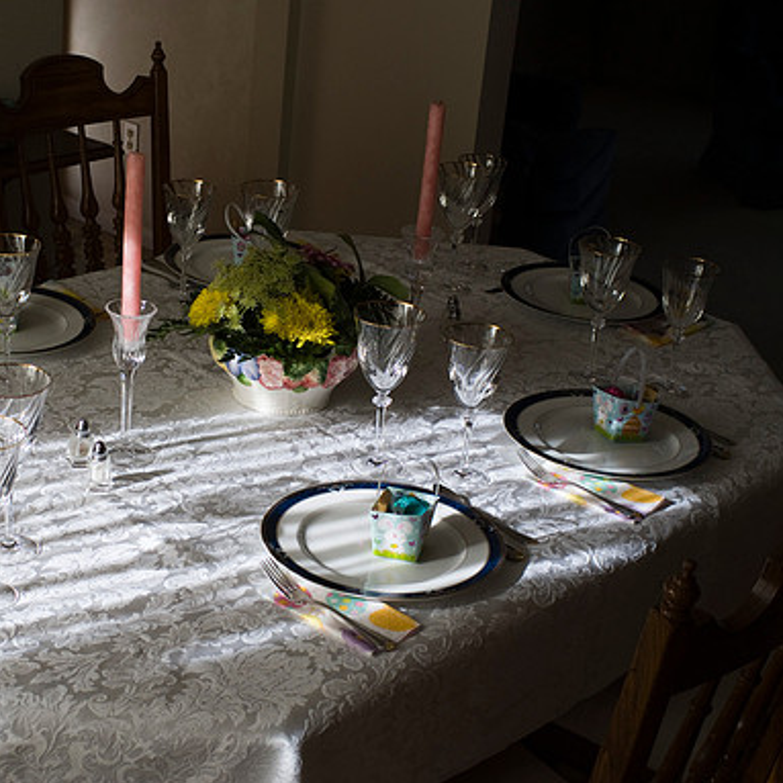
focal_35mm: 58
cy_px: 395
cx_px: 231
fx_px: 1484
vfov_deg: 29.6
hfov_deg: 29.2
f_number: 8
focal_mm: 30
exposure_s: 1/60
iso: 200
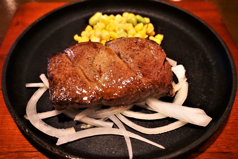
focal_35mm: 30
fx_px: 198
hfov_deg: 61.9
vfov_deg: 43.6
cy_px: 80
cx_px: 119
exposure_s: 1/100
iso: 3200
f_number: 4
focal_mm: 20
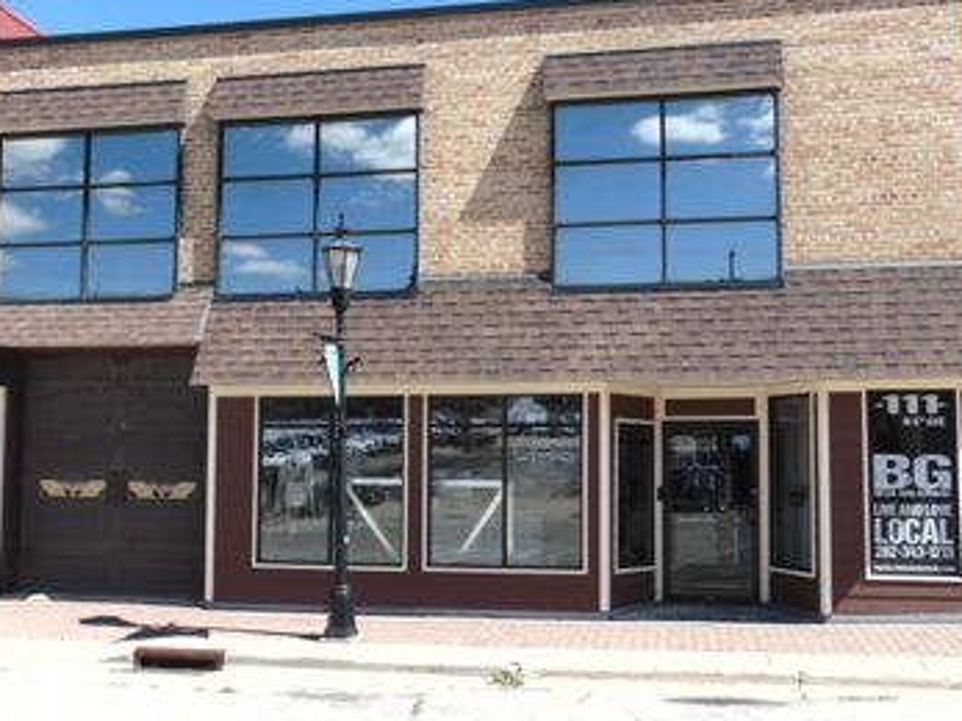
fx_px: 1000
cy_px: 384
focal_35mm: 36
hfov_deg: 51.4
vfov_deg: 39.6
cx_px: 485
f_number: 7.7
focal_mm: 4.5
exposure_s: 1/200
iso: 80
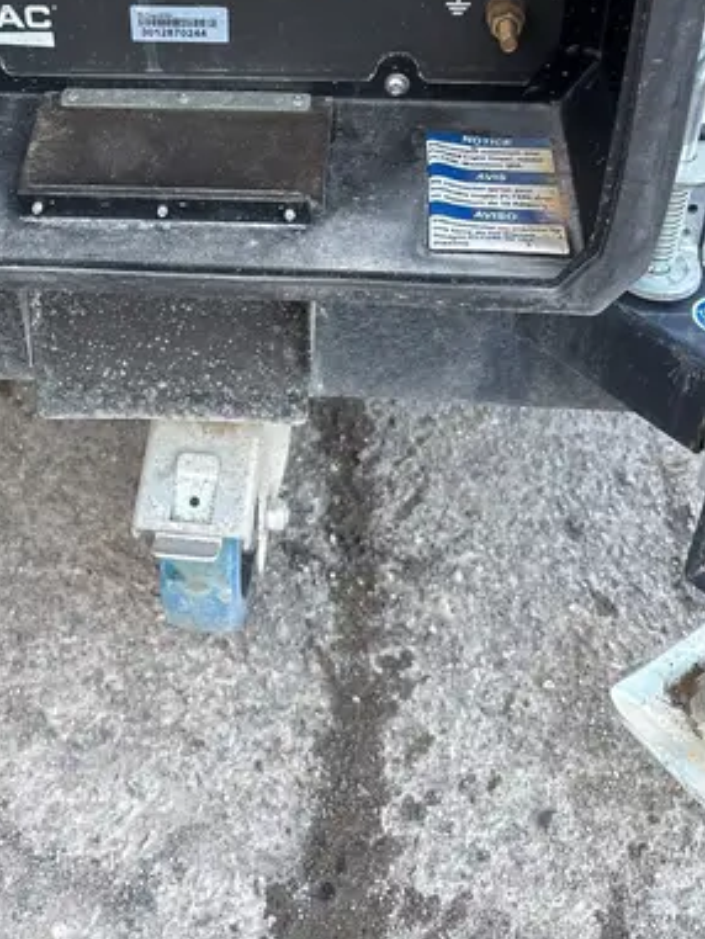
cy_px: 156
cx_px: 163
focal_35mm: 50
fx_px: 1357
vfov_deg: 36.6
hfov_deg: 28.6
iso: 125
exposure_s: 1/121
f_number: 1.6
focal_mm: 5.96
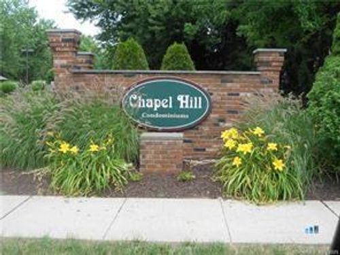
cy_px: 128
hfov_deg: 50.1
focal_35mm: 37
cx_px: 170
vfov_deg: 38.7
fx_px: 363
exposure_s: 1/200
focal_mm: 6.7
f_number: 3.9
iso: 80
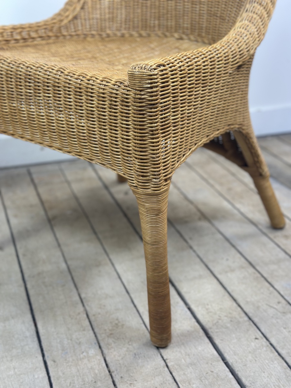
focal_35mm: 48
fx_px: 538
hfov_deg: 30.3
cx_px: 146
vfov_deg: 39.7
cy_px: 194
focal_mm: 6.86
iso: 125
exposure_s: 1/100
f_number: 1.78
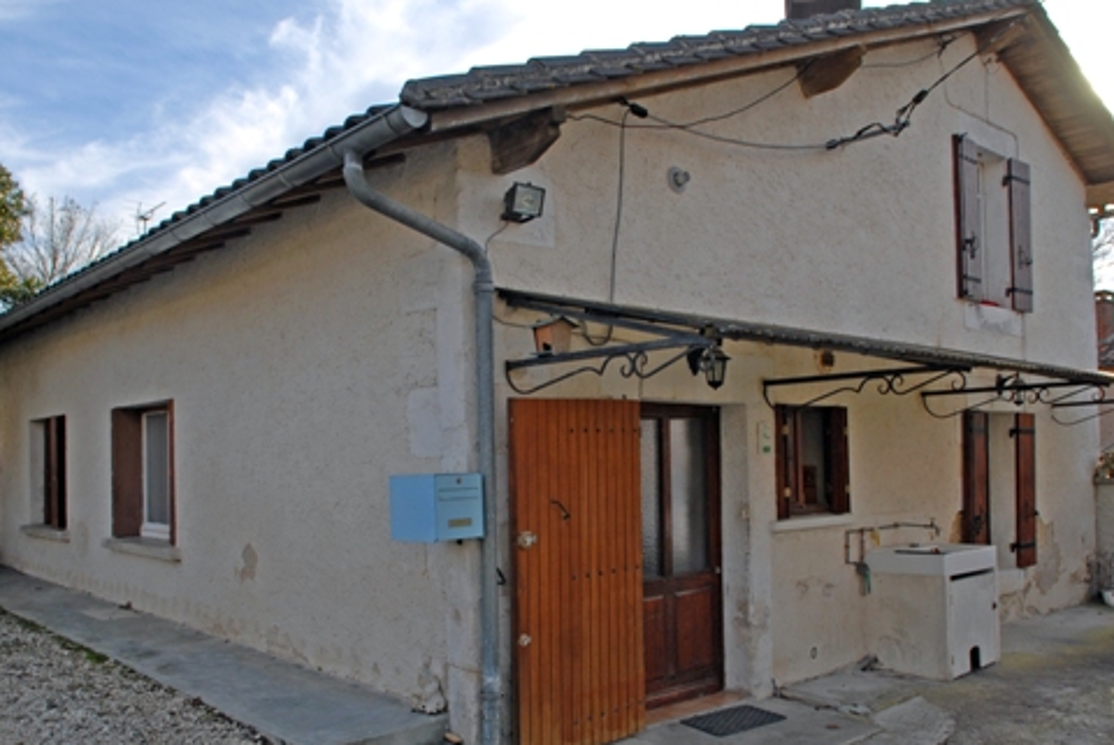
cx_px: 569
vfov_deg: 46.4
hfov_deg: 65.4
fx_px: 867
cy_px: 413
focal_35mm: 28
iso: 100
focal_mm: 14
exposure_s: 1/160
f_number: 6.3
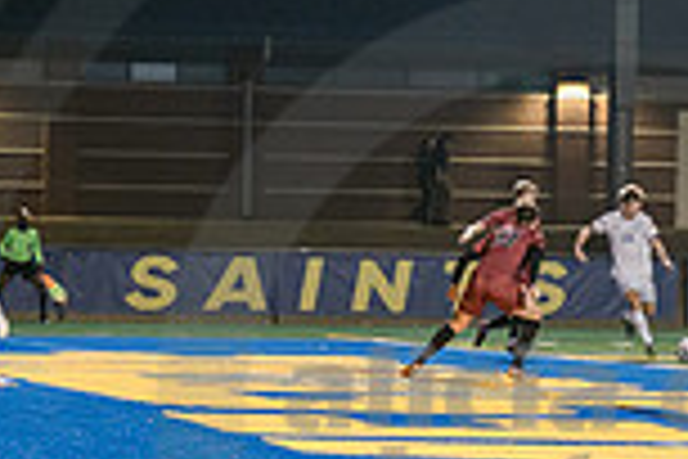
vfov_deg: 5.2
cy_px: 439
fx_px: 5064
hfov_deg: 7.8
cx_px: 598
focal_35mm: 265
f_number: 4.5
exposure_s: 1/200
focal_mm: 70
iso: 2500
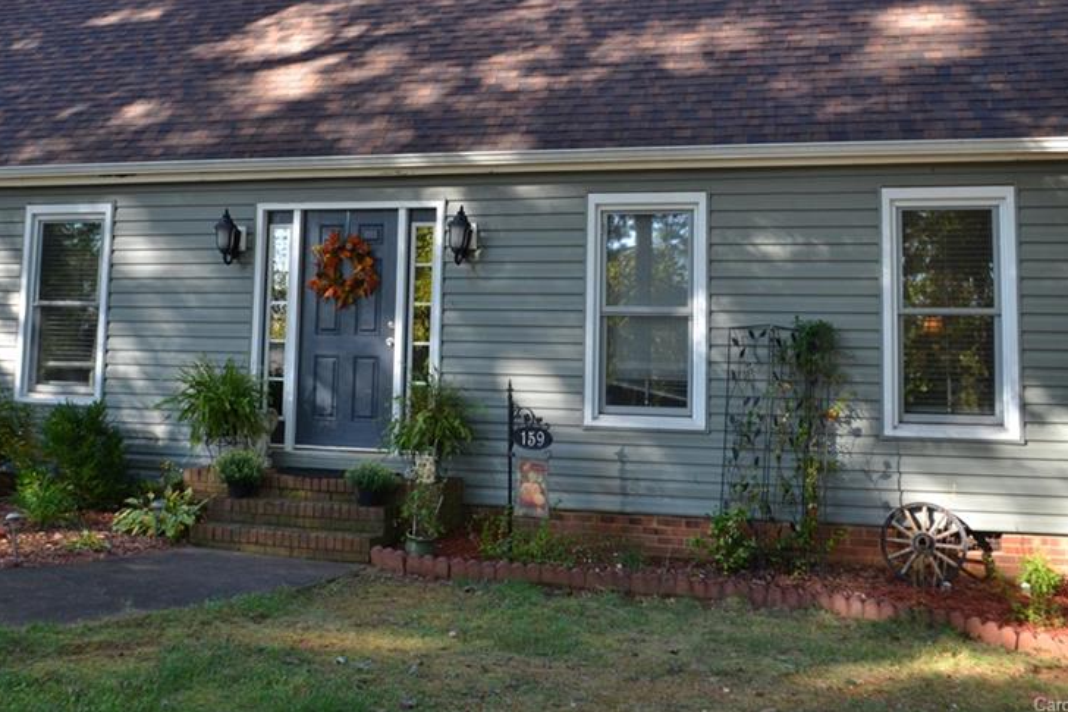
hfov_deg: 50.5
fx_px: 1127
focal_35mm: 38
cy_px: 217
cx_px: 442
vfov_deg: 34.6
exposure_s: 1/125
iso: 320
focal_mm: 18
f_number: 5.6
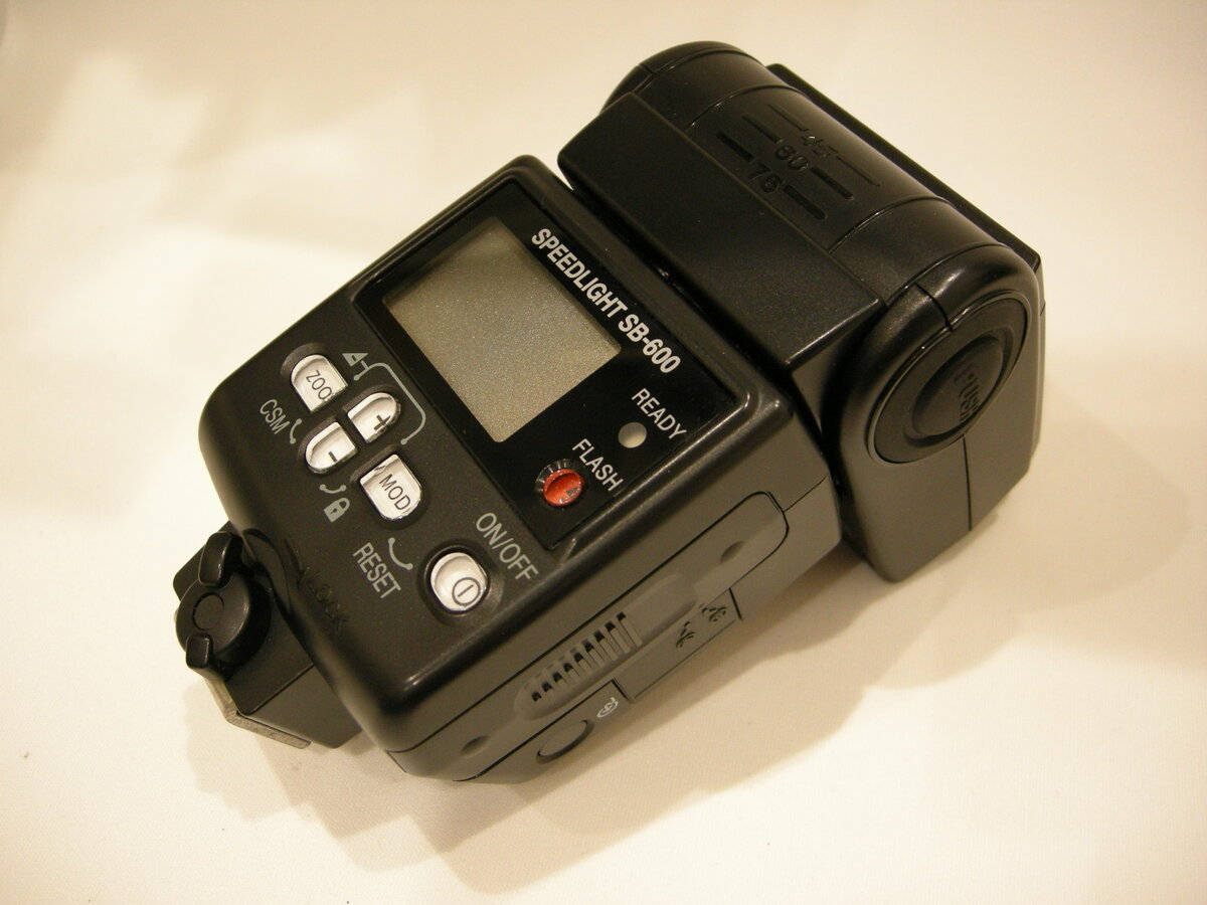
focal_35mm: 36
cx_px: 604
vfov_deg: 39.7
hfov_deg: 51.4
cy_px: 452
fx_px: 1255
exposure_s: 1/60
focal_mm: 7.5
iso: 212
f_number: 2.7
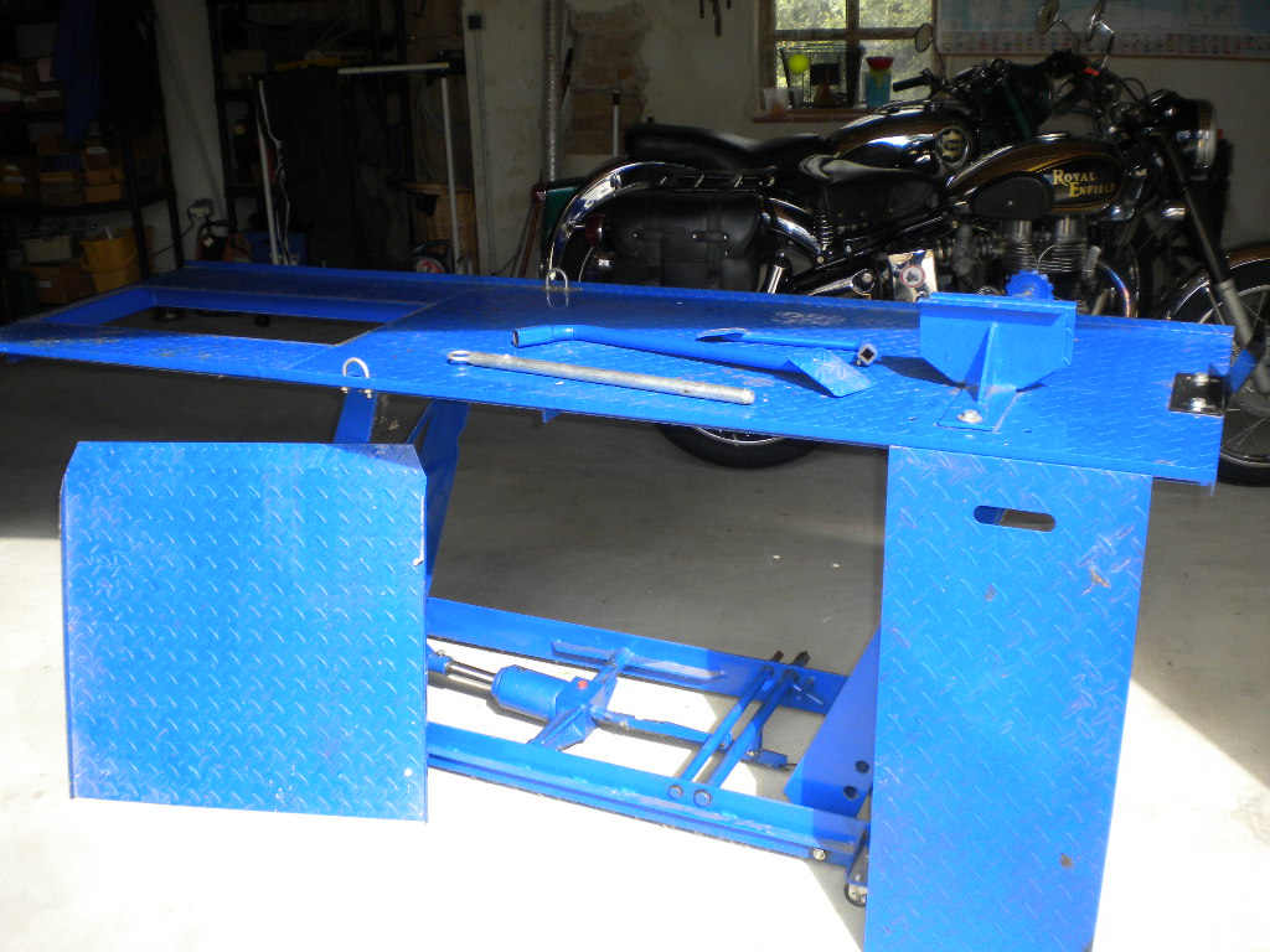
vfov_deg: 40.7
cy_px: 476
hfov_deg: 52.6
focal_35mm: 35
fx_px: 1284
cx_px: 635
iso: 113
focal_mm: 6.3
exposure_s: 1/210
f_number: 4.6
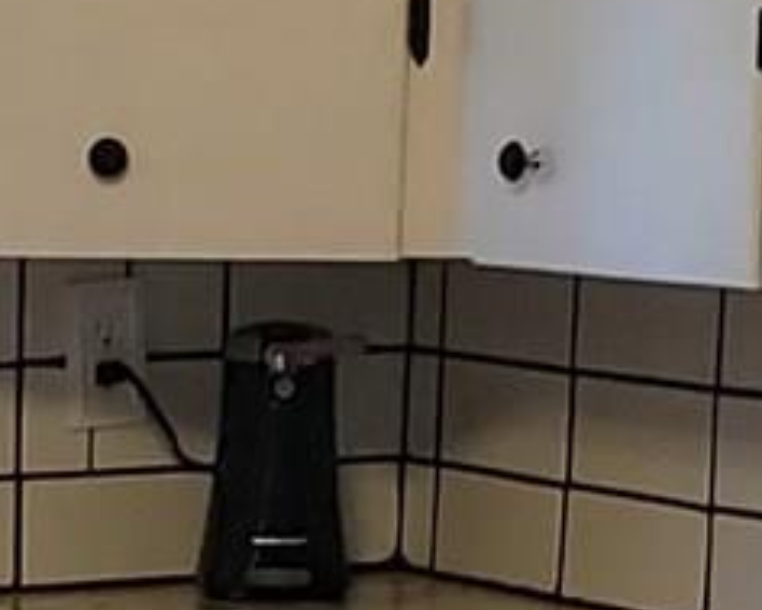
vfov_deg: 6.4
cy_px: 984
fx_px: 5370
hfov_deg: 7.9
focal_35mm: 238
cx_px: -442
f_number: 1.5
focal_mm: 4.23
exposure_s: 1/60
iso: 150
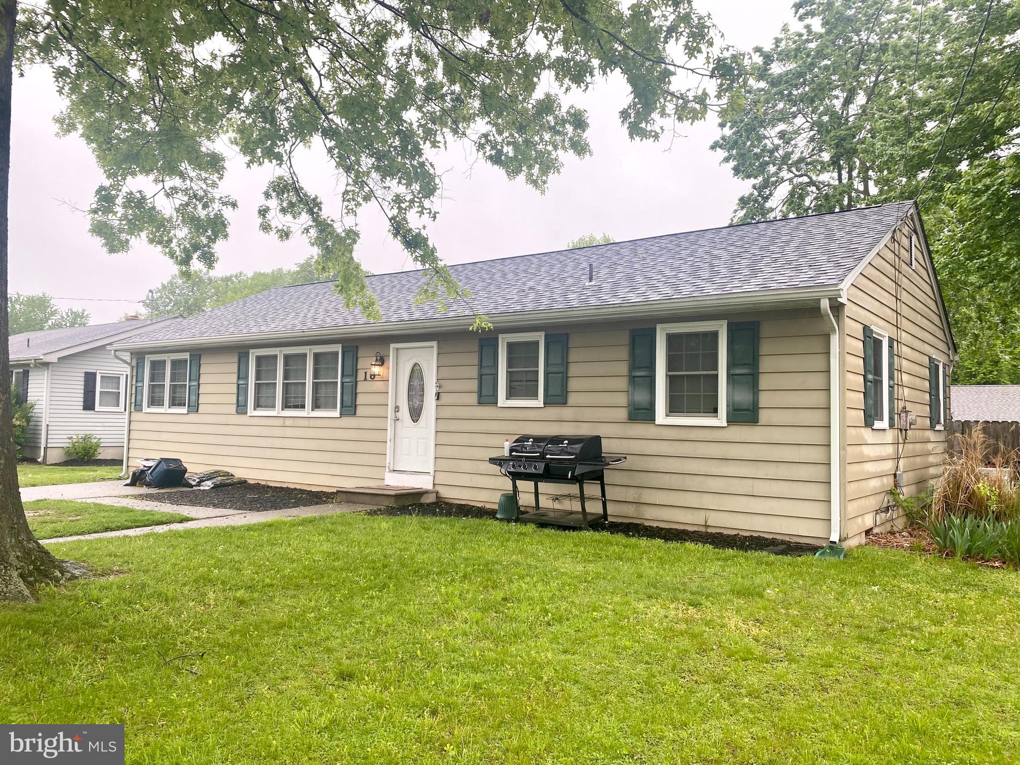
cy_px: 382
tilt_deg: +2.4
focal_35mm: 26
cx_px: 510
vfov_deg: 53.1
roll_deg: -1.7
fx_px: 766
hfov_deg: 67.3
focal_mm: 4.25
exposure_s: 1/122
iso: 32
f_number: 1.8
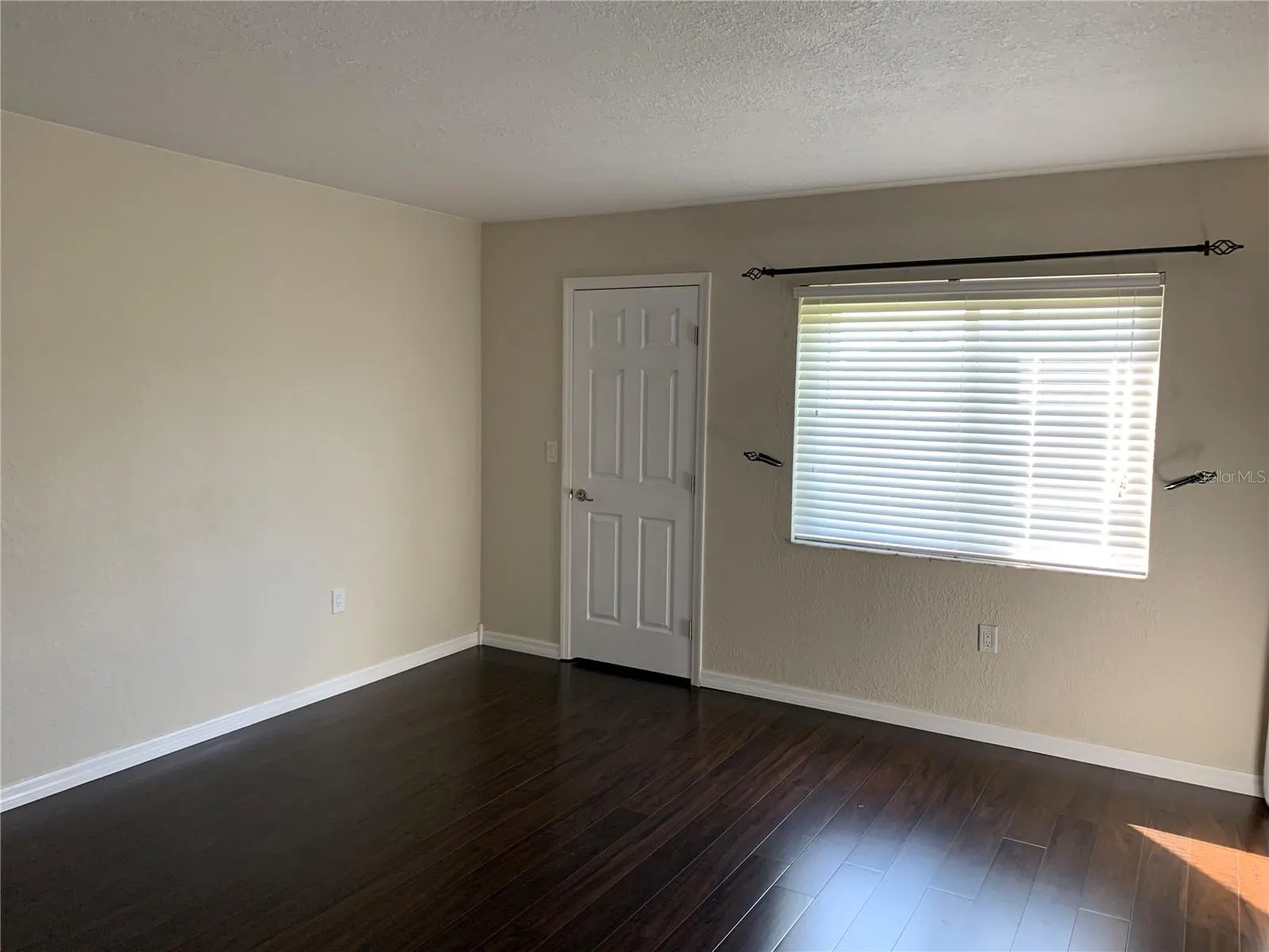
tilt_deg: -4.2
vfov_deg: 53.1
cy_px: 476
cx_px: 634
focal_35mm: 26
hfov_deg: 67.3
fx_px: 953
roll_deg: -1.5
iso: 100
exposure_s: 1/60
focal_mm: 4.25
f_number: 1.8
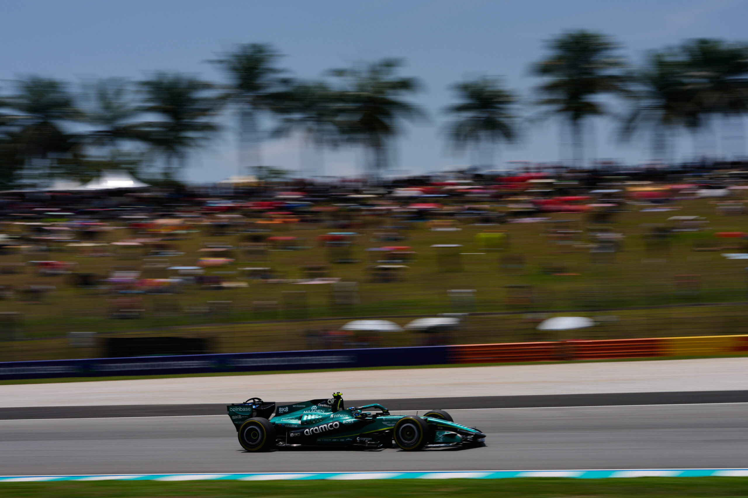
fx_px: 1516
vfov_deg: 18.7
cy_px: 249
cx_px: 374
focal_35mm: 73
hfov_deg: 27.7
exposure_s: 1/80
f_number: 11
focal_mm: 73
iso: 64
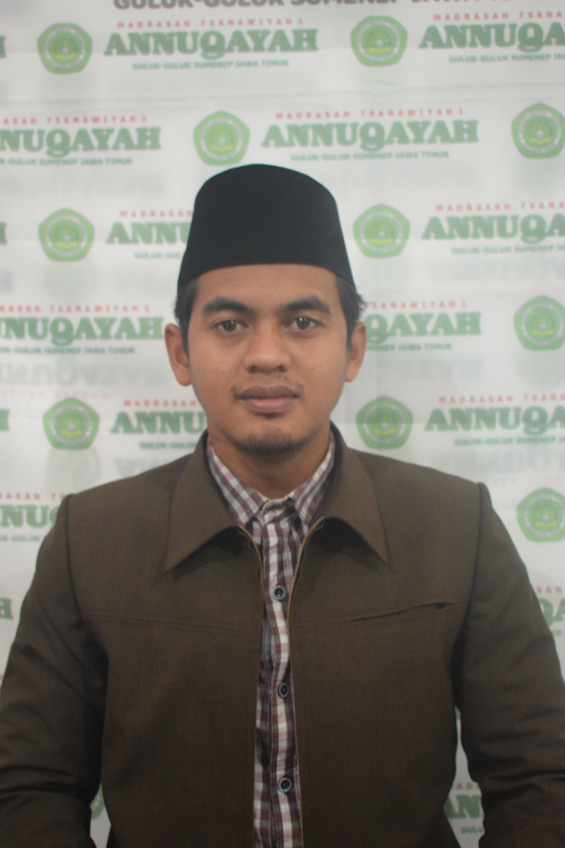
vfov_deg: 42.3
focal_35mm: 46
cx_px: 282
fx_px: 1095
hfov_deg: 28.9
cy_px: 424
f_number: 4.2
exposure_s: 1/25
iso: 2800
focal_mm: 31
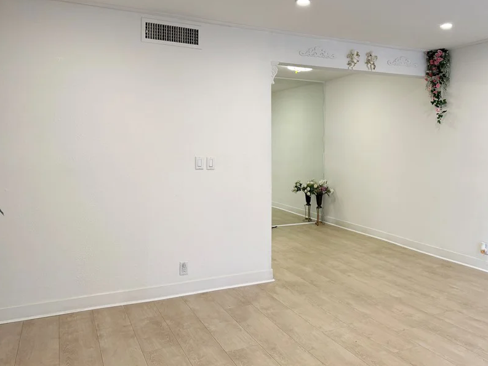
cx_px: 302
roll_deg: -0.8
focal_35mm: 31
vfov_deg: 45.3
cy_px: 153
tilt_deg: -0.7
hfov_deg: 57.7
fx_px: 437
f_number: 1.78
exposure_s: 1/210
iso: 160
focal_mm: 6.76
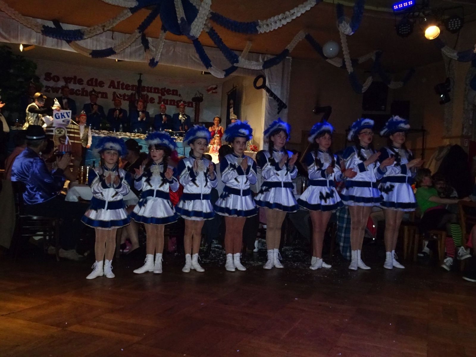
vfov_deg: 44.2
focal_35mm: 32
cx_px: 238
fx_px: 440
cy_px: 178
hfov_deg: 56.8
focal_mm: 5.43
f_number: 4
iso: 800
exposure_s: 1/100
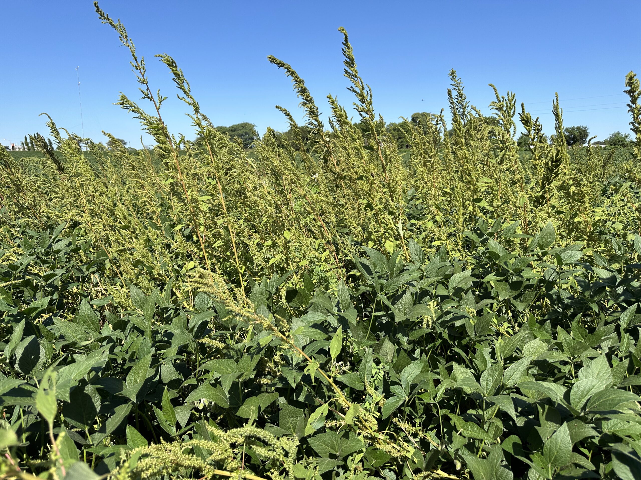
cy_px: 240
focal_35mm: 24
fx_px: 444
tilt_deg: -10.8
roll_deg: +1.0
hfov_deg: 71.6
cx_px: 320
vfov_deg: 56.8
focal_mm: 6.86
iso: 80
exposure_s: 1/3597
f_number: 1.78
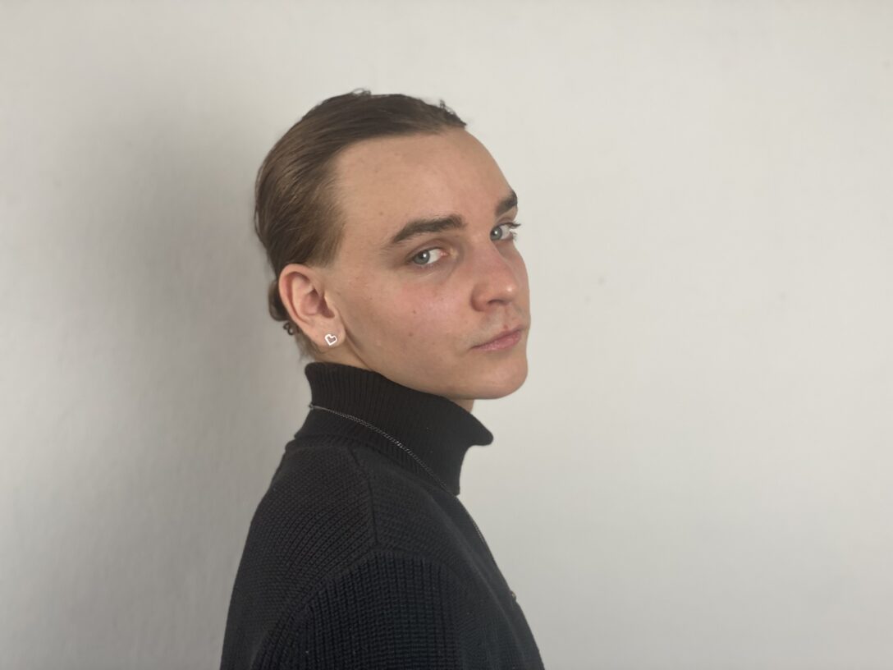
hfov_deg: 36.8
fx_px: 1341
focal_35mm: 52
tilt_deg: -0.2
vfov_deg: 28.0
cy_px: 335
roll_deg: -0.9
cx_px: 446
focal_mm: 6
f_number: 2
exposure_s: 1/100
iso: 80
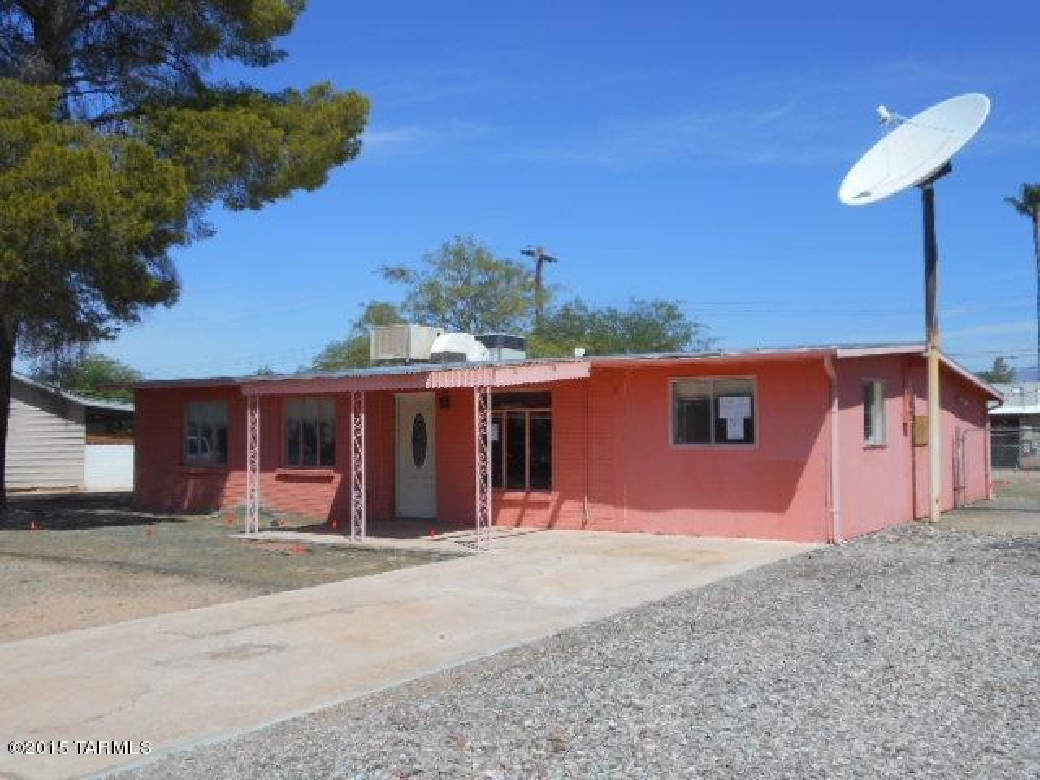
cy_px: 390
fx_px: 1021
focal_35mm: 34
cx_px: 520
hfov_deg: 54.0
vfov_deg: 41.8
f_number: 4.2
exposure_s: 1/800
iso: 80
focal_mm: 6
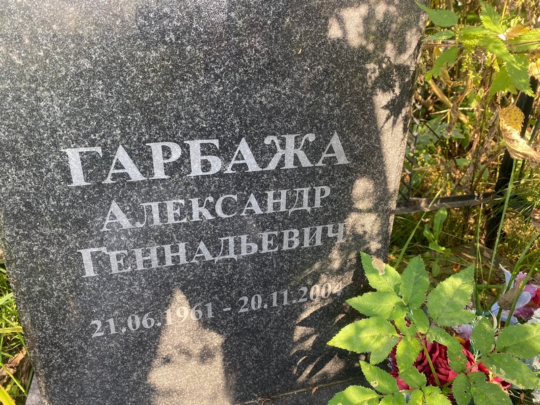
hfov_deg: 67.3
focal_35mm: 26
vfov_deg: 53.1
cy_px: 202
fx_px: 406
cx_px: 270
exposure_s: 1/121
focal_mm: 4.25
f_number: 1.8
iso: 50
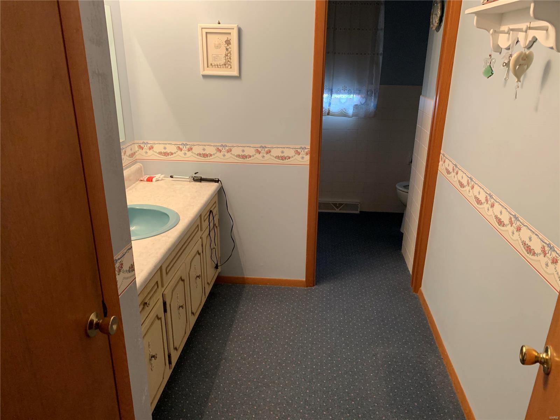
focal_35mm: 26
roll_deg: -1.9
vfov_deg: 53.1
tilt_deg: -19.1
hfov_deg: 67.3
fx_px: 421
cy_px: 210
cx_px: 280
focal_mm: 4.25
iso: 250
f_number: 1.8
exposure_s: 1/40
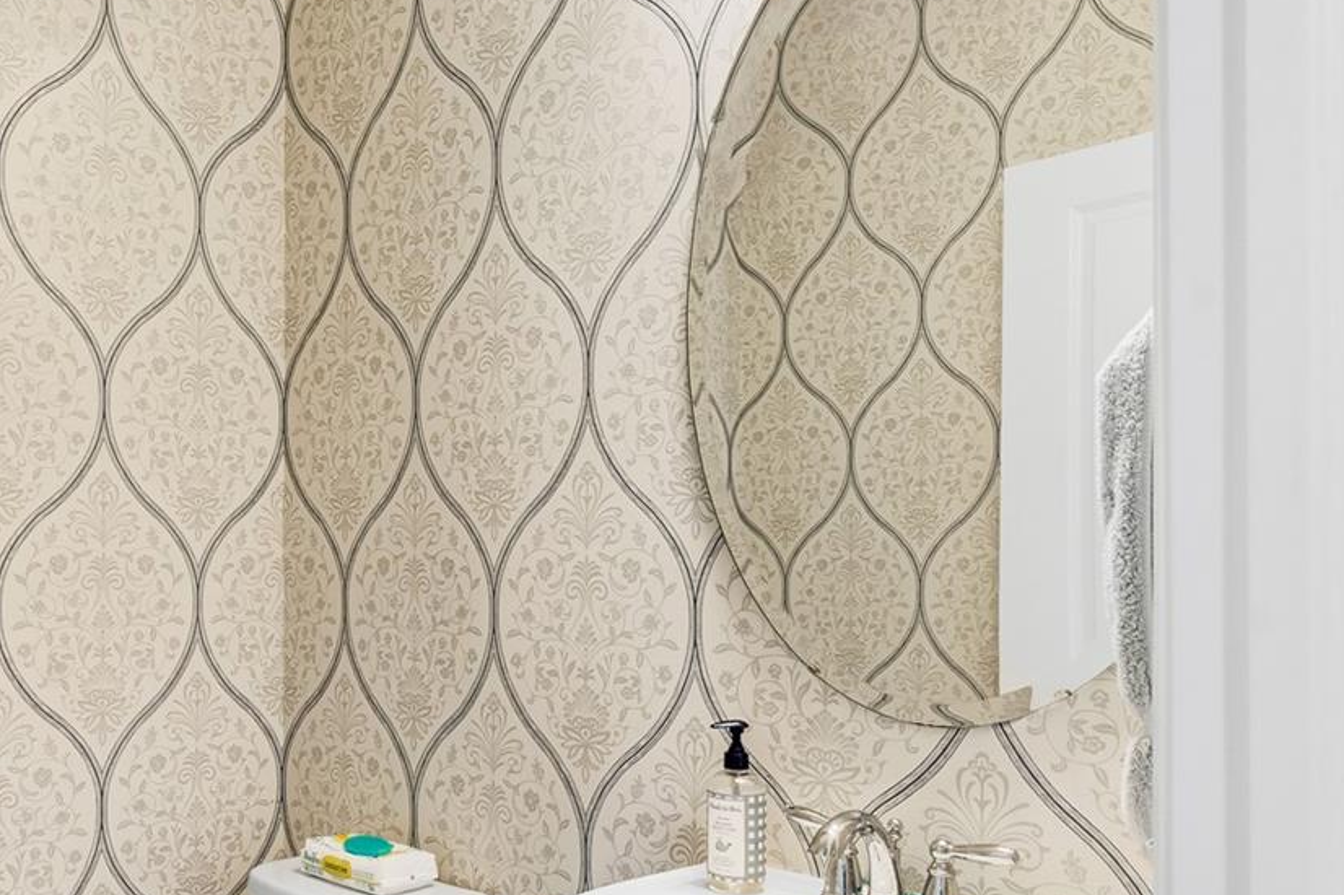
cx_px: 404
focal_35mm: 31
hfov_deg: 58.3
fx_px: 1157
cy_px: 530
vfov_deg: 42.1
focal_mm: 16
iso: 100
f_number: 8
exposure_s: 1/2
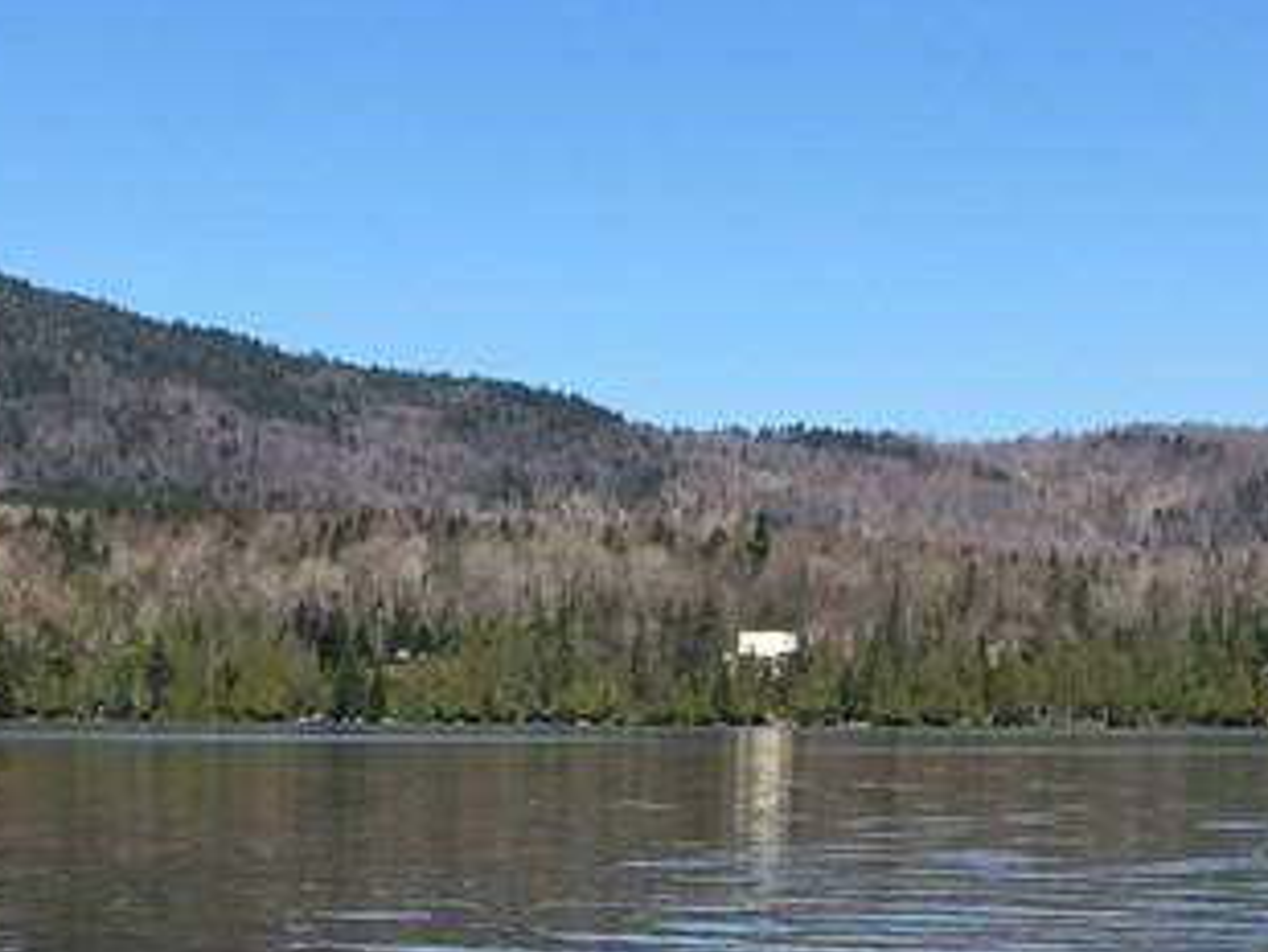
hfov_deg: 20.4
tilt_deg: -12.1
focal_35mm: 96
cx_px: 464
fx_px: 3518
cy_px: 1494
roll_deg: -1.2
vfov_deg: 14.3
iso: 25
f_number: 2.2
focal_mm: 4.15
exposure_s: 1/1425
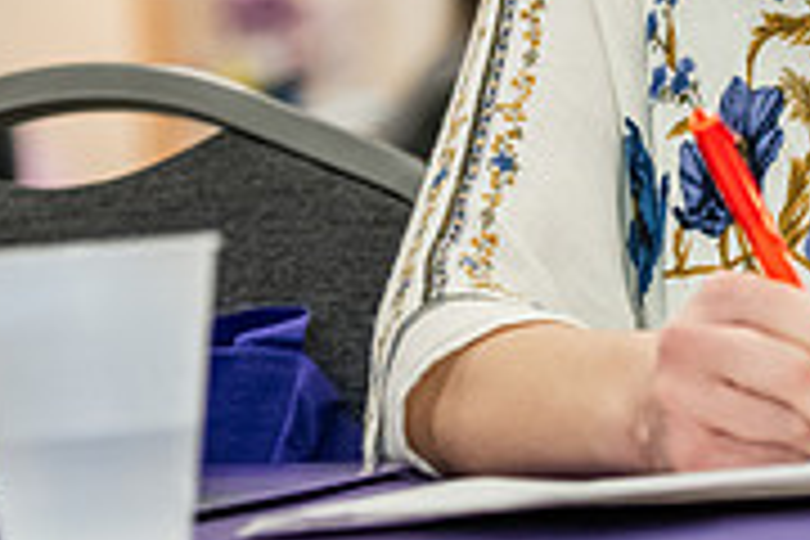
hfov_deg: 6.9
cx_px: 1102
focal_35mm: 296
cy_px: -169
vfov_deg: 4.6
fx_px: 6659
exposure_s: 1/200
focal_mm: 92
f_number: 3.2
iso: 2000
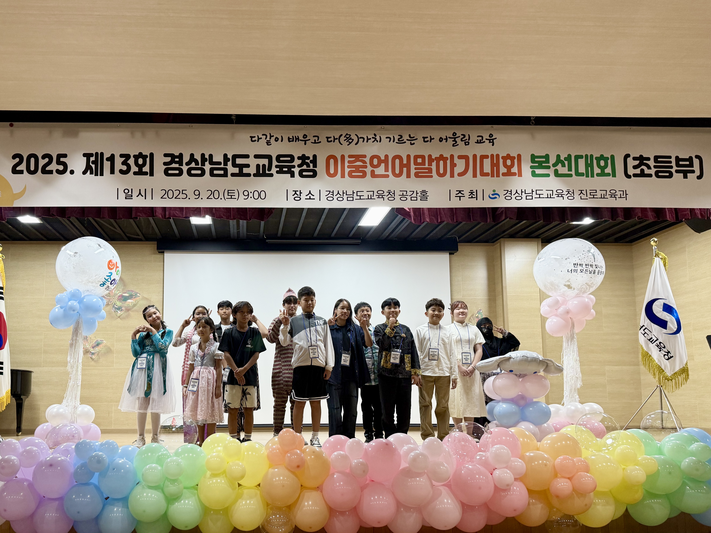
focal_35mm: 24
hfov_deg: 71.6
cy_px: 266
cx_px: 356
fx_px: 493
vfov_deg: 56.8
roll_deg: -0.8
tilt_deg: +12.9
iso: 200
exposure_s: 1/94
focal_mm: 6.76
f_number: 1.78
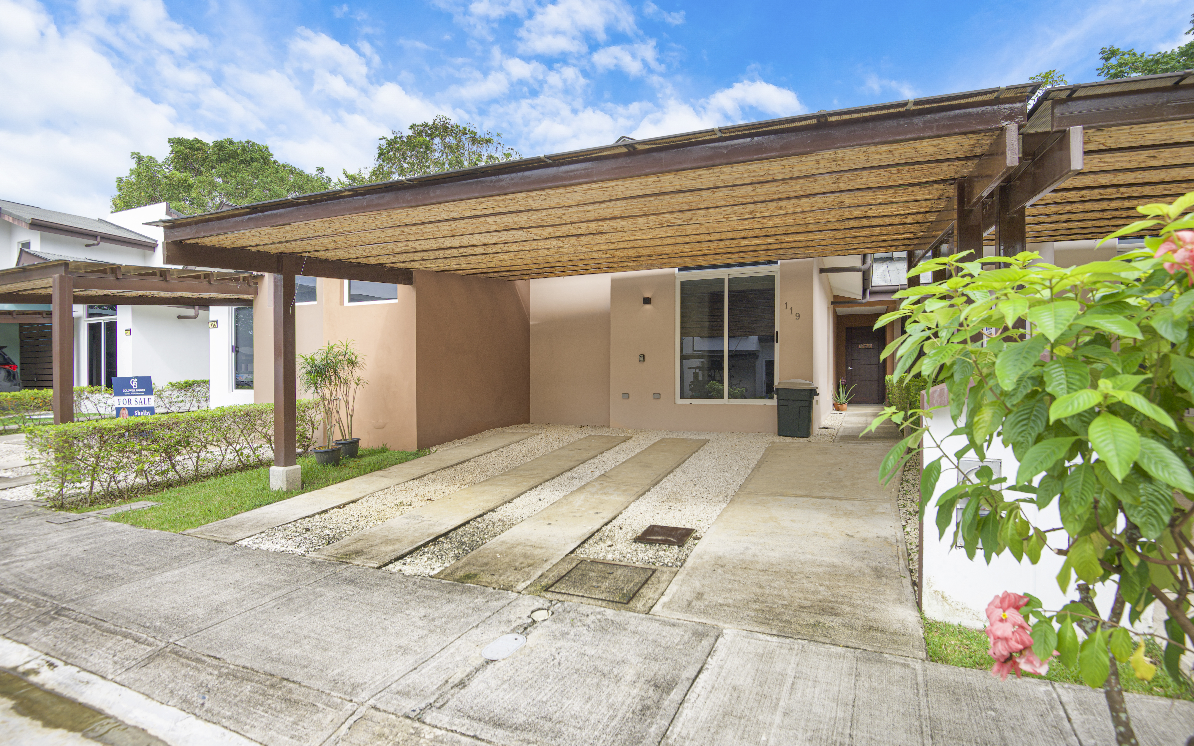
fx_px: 553
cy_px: 383
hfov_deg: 94.3
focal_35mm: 17
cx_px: 618
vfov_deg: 68.0
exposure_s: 1/250
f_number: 5.6
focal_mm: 16
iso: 200
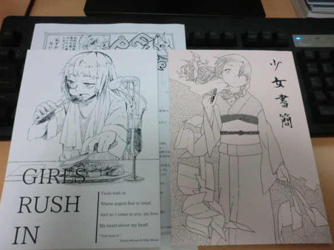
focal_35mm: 28
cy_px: 127
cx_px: 167
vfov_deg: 49.7
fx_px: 270
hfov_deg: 63.5
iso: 500
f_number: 3.2
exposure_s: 1/60
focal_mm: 4.9
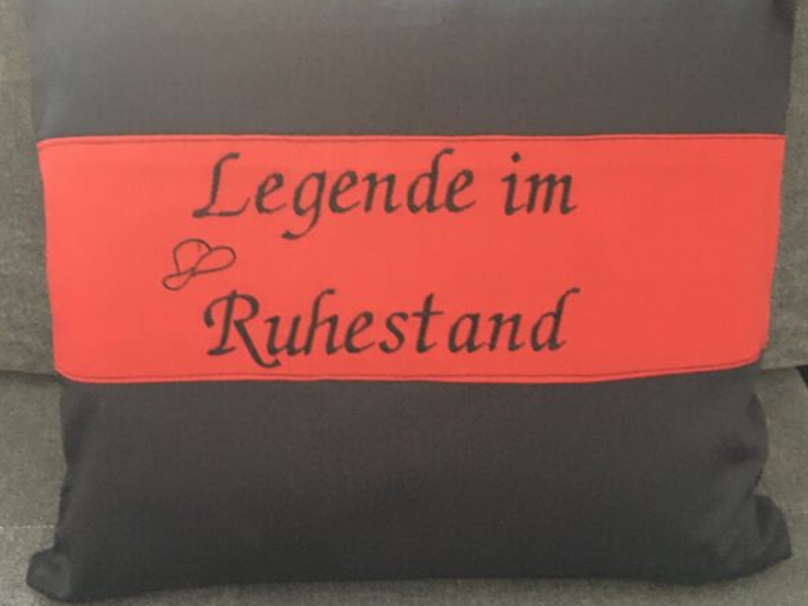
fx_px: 700
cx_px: 403
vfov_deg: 46.8
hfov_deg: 60.0
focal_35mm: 30
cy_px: 295
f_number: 2.2
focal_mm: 4.15
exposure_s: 1/17
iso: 400
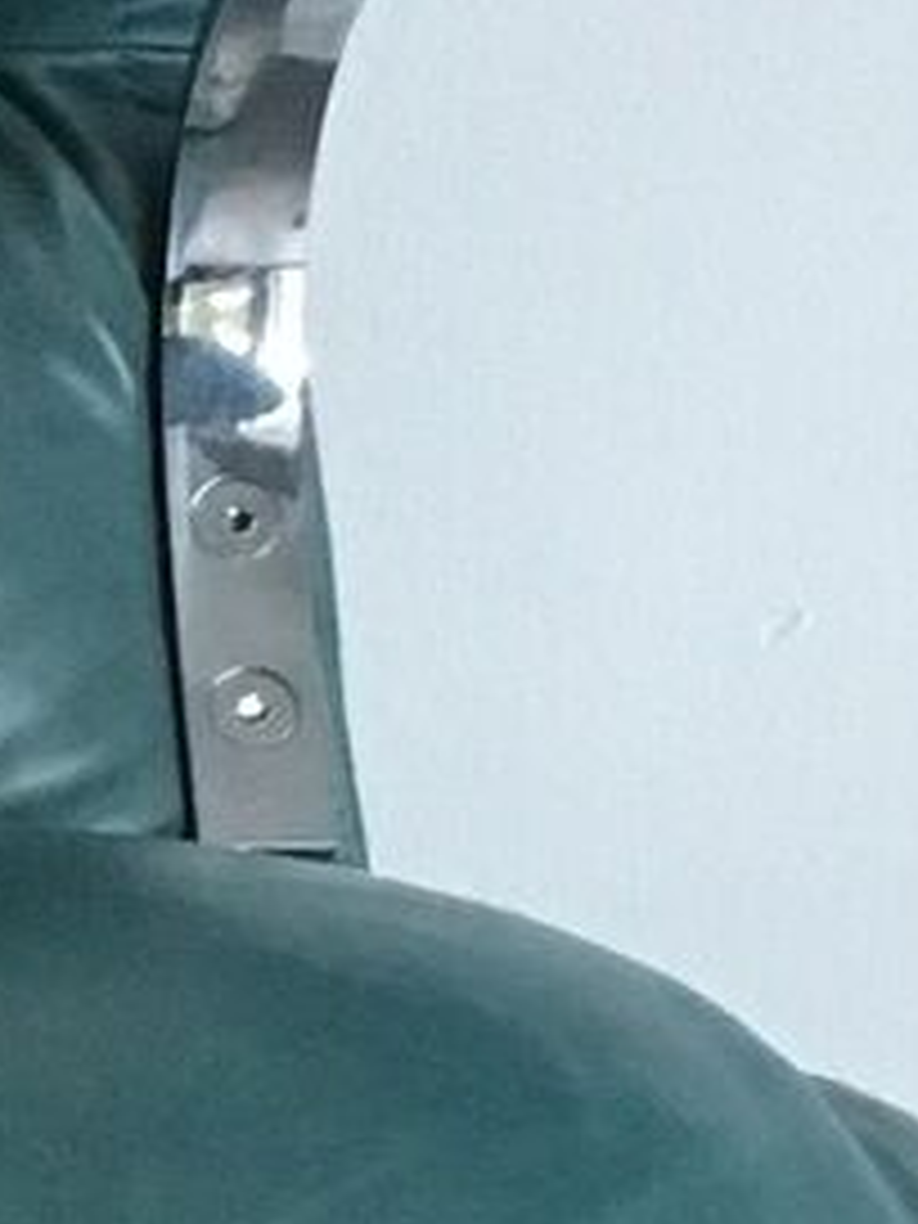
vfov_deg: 9.2
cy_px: 1494
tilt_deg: -14.3
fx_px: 7532
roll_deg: +2.1
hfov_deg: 6.5
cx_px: -1552
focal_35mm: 213
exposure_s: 1/33
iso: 200
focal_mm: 4.15
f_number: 2.2
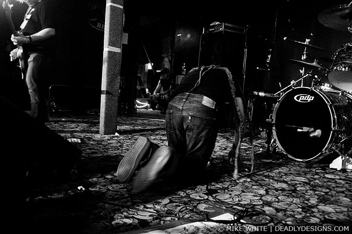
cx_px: 176
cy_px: 117
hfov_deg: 62.0
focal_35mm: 30
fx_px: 293
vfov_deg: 43.5
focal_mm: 20
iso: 1000
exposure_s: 1/60
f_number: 2.8
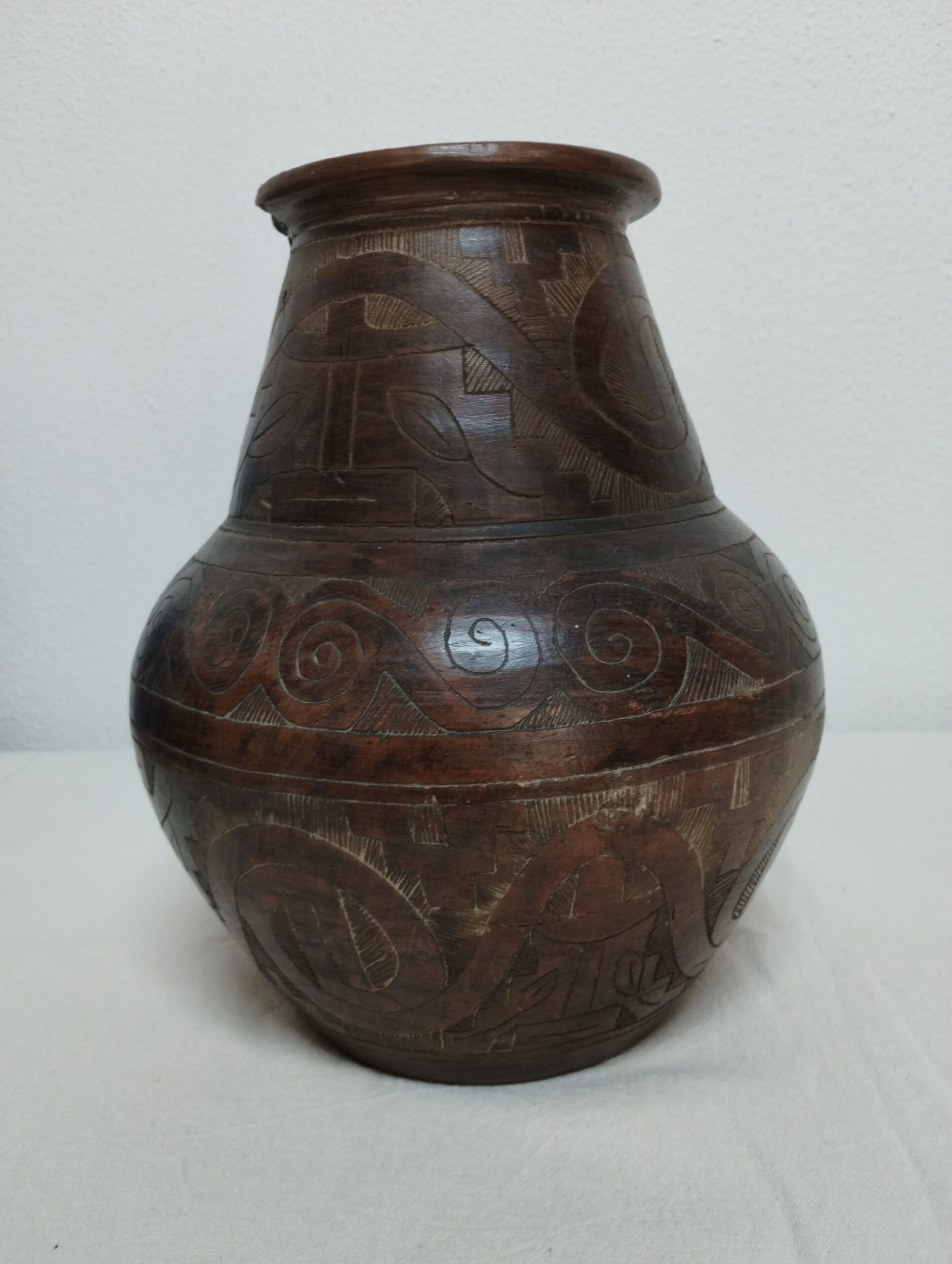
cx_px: 476
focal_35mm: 28
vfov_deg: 63.4
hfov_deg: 49.9
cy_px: 632
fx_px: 1024
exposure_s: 1/30
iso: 419
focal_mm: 4.27
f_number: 1.8
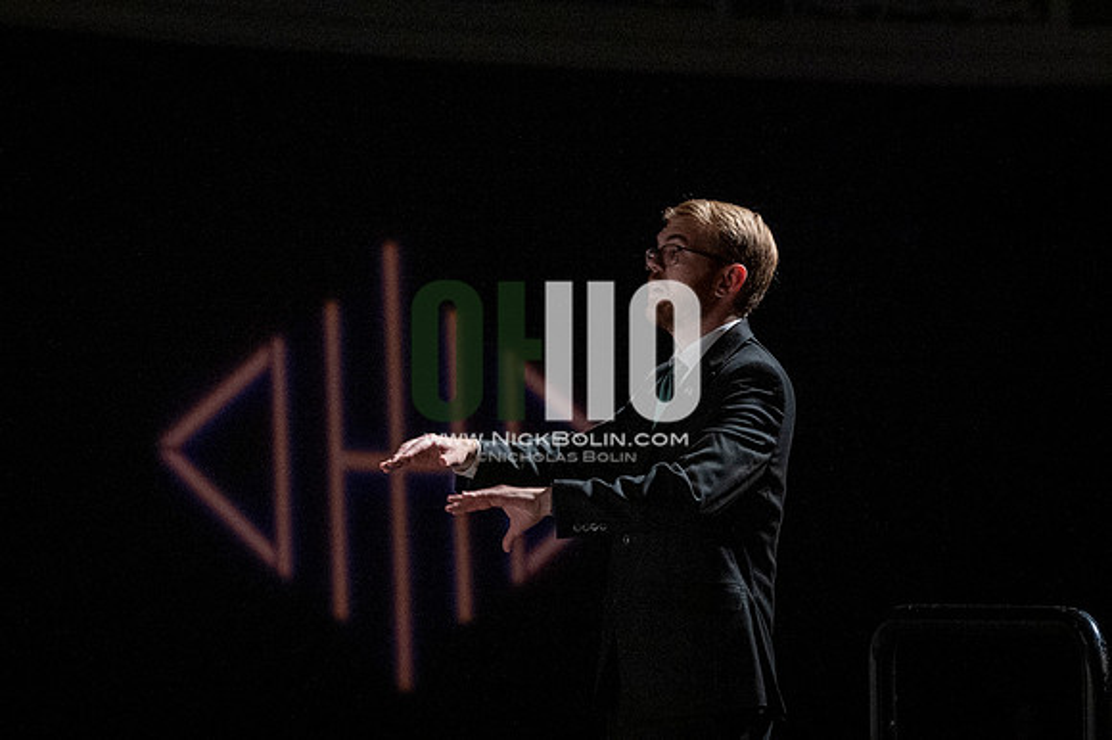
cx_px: 556
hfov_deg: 12.0
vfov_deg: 8.0
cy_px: 370
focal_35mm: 172
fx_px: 5310
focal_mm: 115
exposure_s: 1/500
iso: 6400
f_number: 4
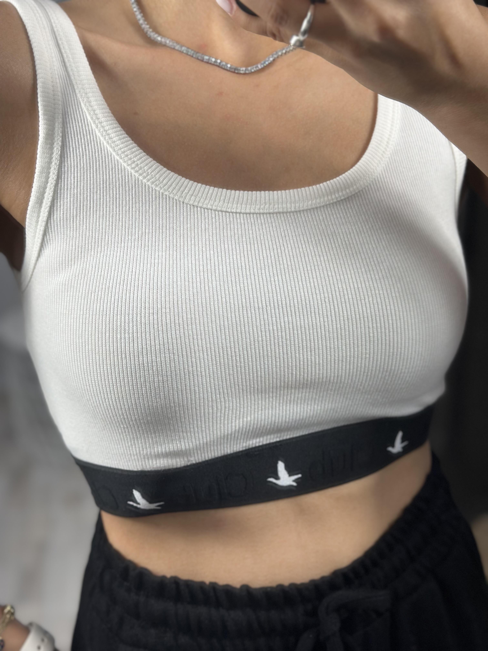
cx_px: 244
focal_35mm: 48
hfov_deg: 30.3
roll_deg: -0.8
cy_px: 326
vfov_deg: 39.7
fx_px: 902
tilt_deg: -42.6
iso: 64
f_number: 1.78
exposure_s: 1/144
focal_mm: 6.86
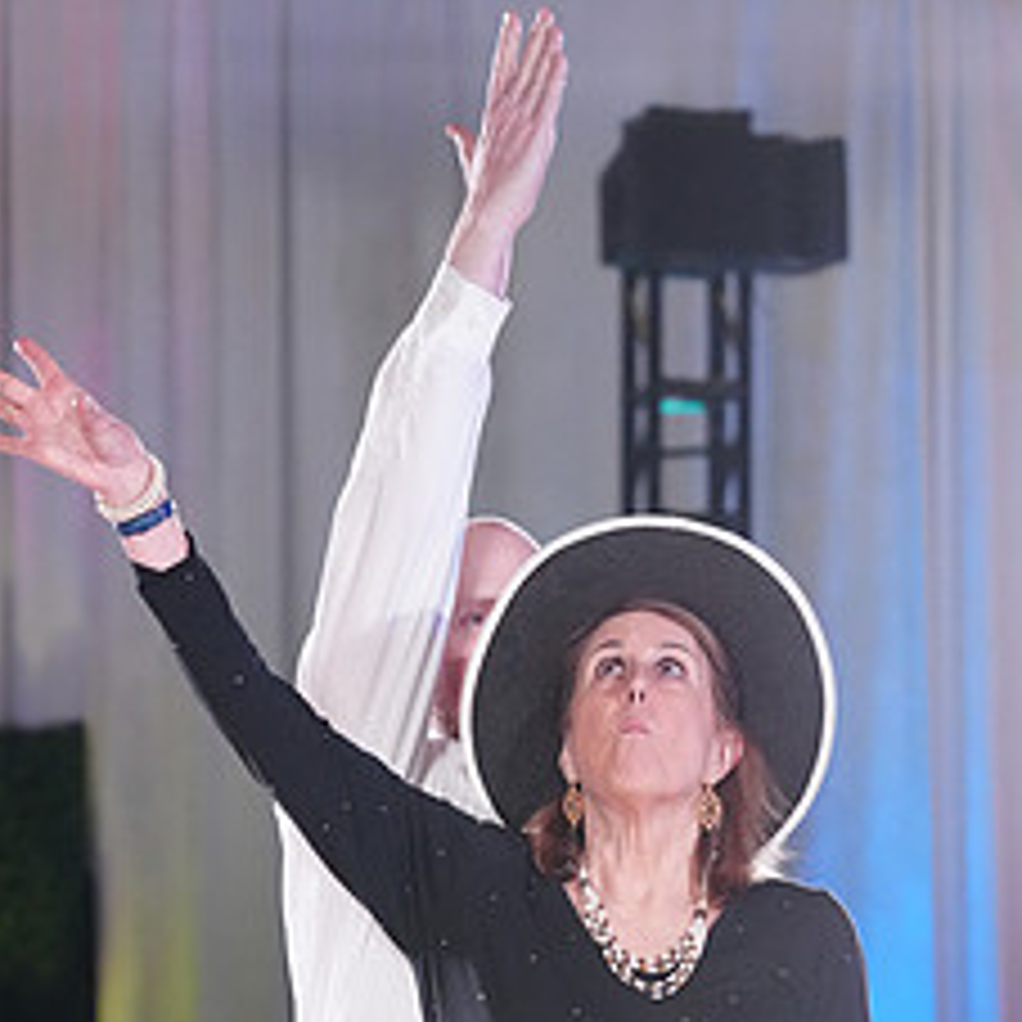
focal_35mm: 217
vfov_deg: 8.0
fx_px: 7248
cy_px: 1261
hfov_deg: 8.1
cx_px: 574
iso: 3200
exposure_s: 1/400
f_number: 4
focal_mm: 100
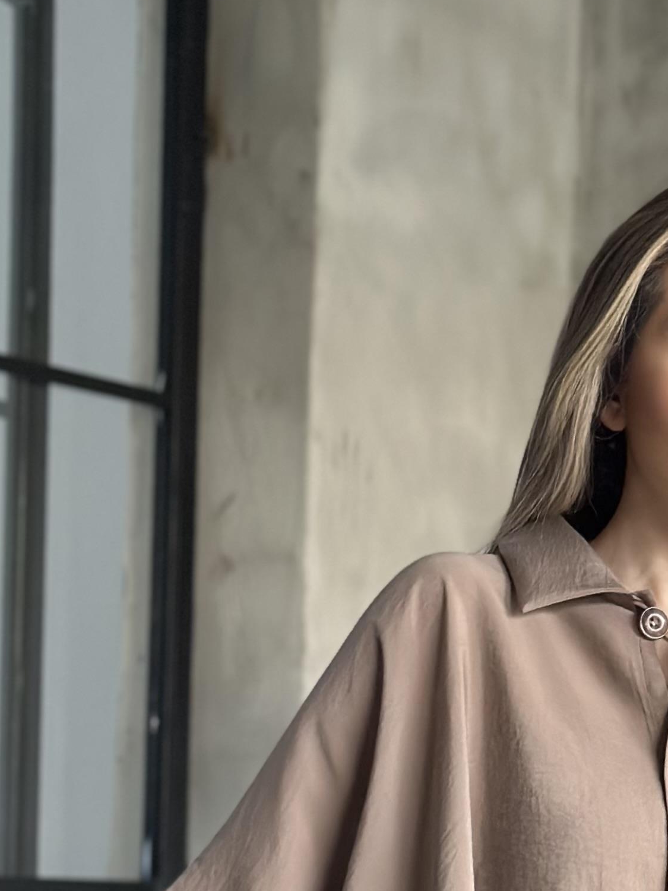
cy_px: 685
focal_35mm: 129
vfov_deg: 15.2
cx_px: 619
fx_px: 3319
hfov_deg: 11.4
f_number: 1.78
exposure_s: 1/60
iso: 320
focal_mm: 6.86
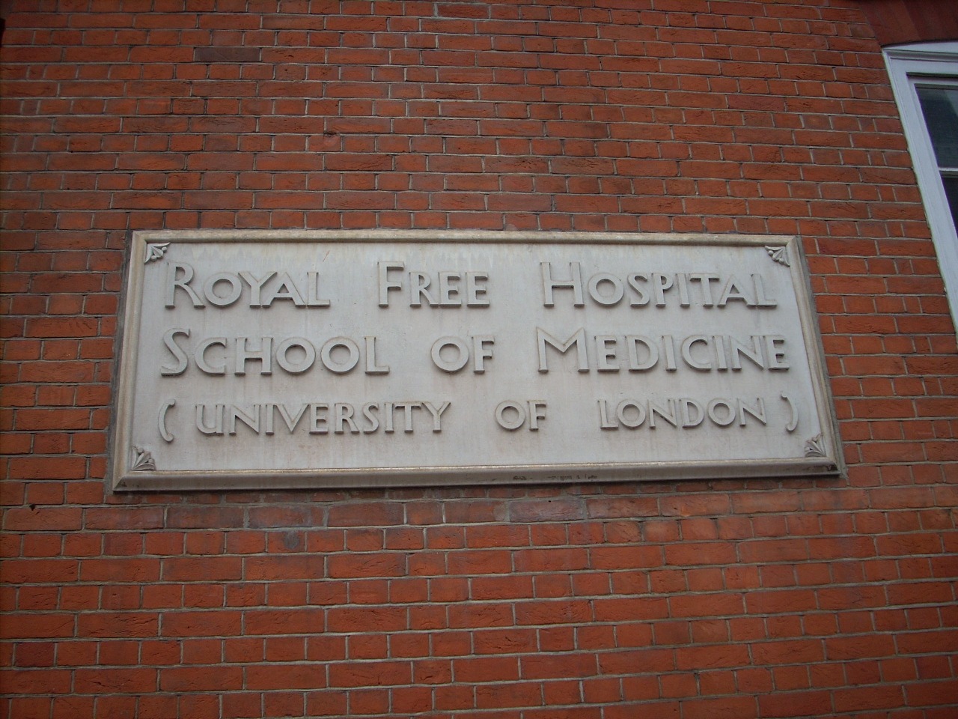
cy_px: 360
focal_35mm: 37
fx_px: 1024
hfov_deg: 50.1
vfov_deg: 38.7
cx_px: 479
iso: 64
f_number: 2.8
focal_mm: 6.2
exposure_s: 1/354
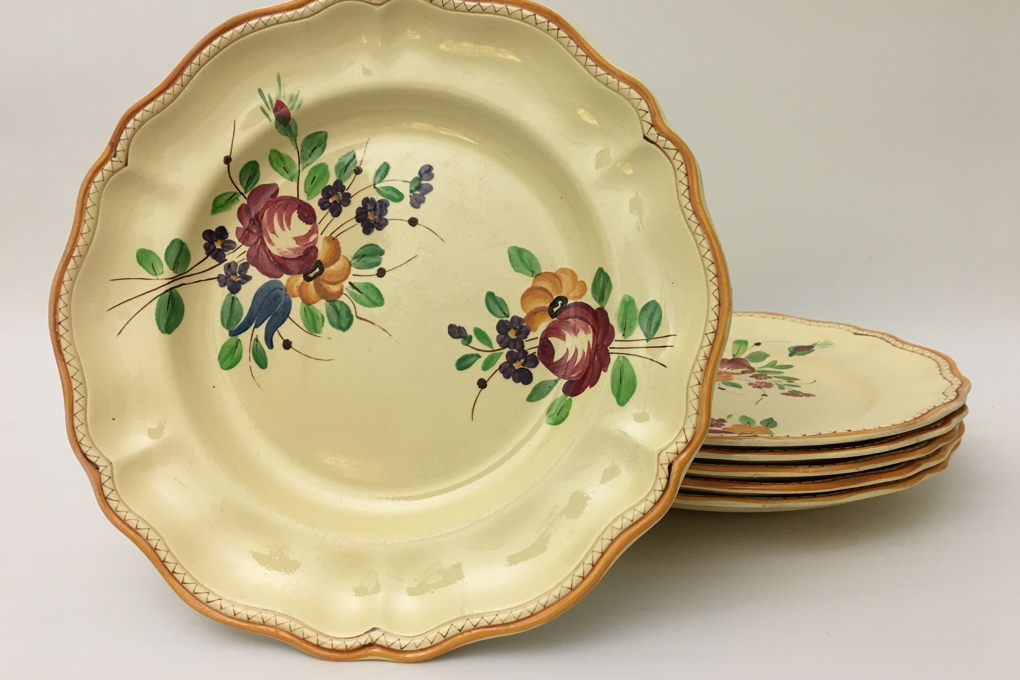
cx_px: 506
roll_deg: +0.3
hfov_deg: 60.3
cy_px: 310
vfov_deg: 42.3
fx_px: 878
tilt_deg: -9.9
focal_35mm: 31
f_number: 2.2
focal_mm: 4.15
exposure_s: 1/33
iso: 100
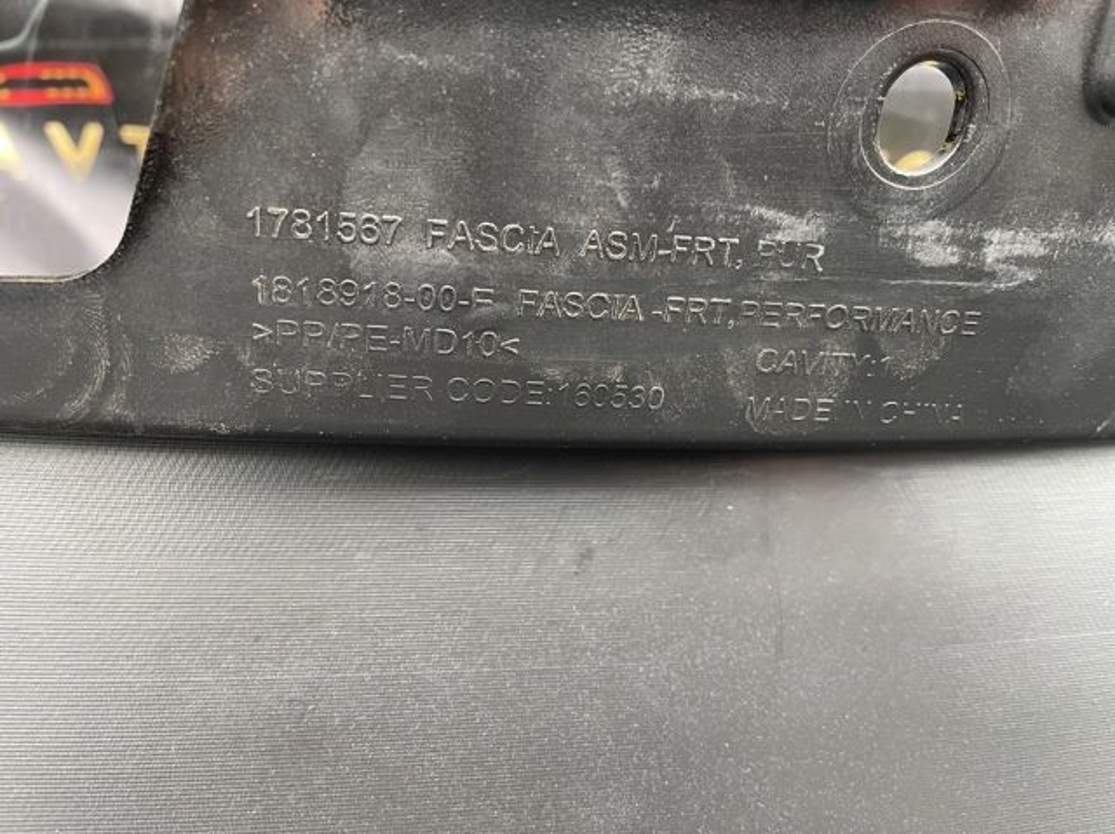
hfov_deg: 67.3
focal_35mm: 26
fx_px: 837
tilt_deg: -16.2
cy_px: 417
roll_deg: -0.2
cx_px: 558
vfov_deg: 53.0
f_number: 1.6
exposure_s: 1/78
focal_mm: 4.2
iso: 125
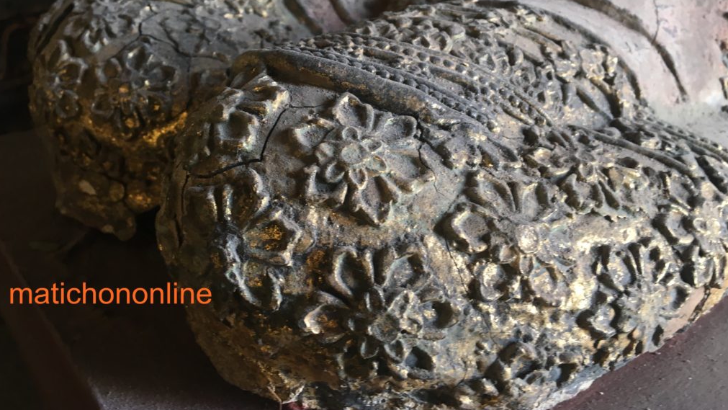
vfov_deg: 36.5
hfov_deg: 61.0
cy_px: 159
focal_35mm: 32
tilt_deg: -22.7
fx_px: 618
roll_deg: +0.3
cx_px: 361
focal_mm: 4.15
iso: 80
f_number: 2.2
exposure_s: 1/33
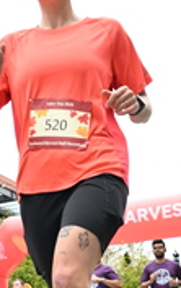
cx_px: 51
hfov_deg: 17.1
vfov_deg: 25.7
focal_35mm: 76
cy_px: 288
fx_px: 598
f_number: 4
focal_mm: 24
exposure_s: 1/640
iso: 2000
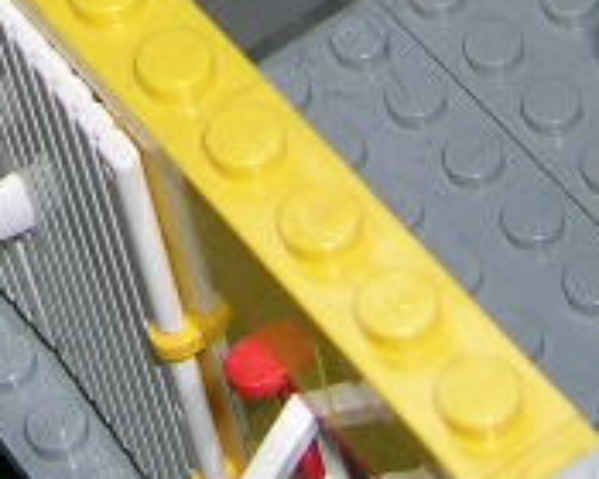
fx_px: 3439
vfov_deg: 7.6
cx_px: 41
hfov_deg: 9.9
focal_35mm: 194
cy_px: -571
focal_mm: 5.7
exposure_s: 1/60.1
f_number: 2.9
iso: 50
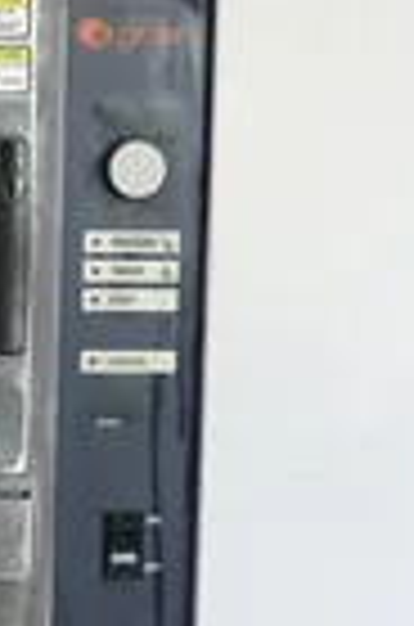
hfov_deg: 7.8
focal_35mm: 173
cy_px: 518
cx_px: -135
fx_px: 2999
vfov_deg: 11.9
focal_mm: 11.76
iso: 200
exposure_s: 1/20
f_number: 3.5
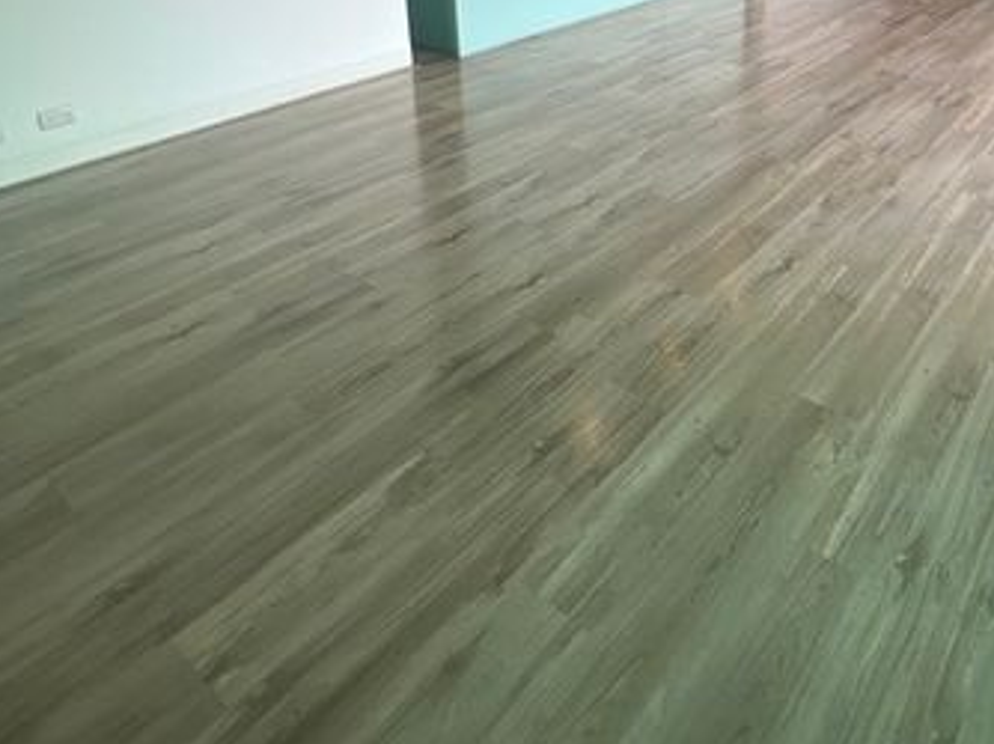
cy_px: 18
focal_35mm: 26
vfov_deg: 45.6
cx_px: 731
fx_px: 746
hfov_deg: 63.8
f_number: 1.8
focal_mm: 1.57
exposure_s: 1/120
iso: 40
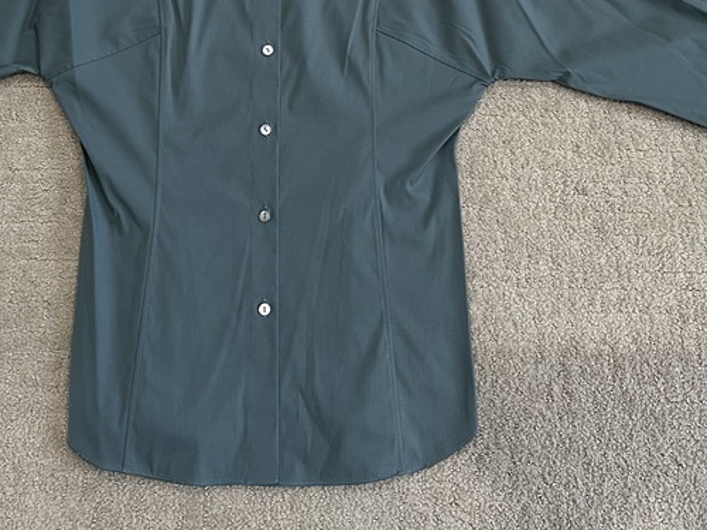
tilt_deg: -69.7
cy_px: 18
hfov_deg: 39.5
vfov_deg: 28.6
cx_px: 286
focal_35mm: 48
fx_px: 980
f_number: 1.78
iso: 250
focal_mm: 6.86
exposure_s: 1/60
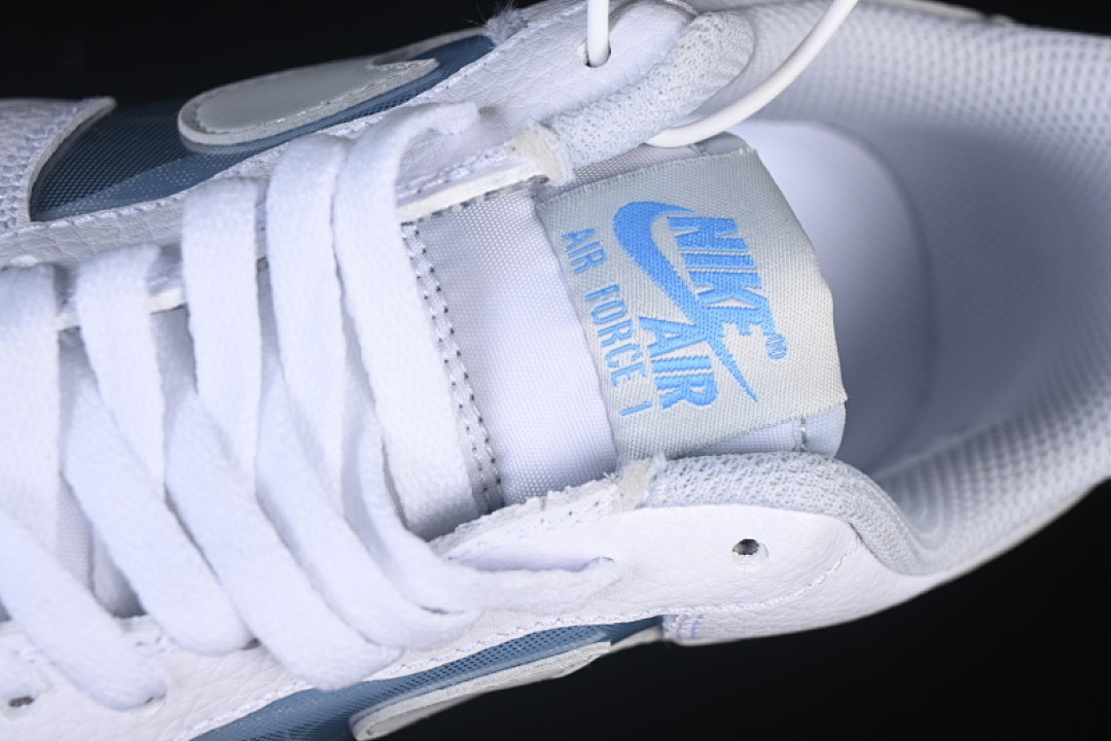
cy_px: 370
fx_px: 2314
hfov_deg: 27.0
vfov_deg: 18.2
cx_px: 556
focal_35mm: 75
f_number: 7.1
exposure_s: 1/80
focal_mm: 50
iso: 160
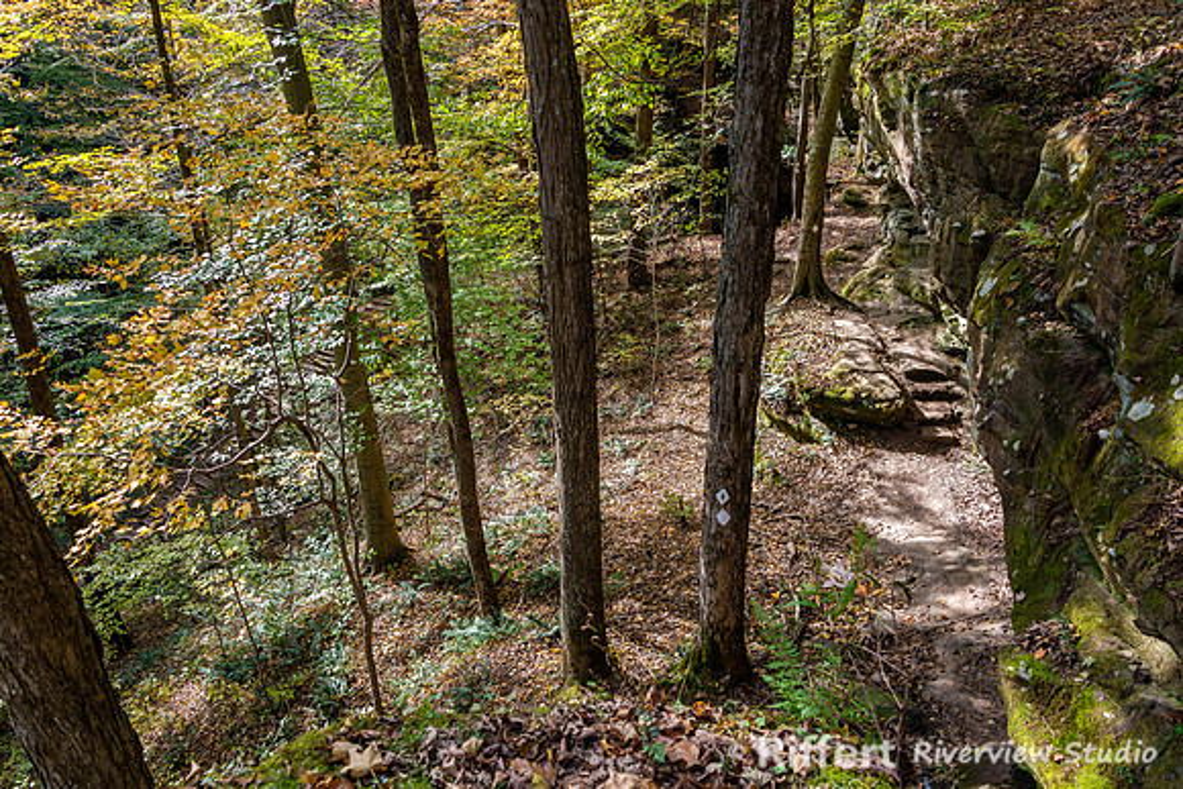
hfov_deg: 65.5
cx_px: 592
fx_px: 920
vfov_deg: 46.4
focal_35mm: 28
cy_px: 394
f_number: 6.3
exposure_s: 1/125
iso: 250
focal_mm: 28
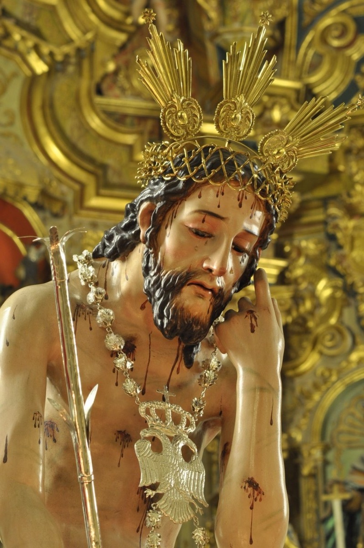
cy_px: 274
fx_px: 2509
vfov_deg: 12.5
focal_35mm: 165
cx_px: 182
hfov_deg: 8.3
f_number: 14
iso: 400
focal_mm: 110
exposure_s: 2.5
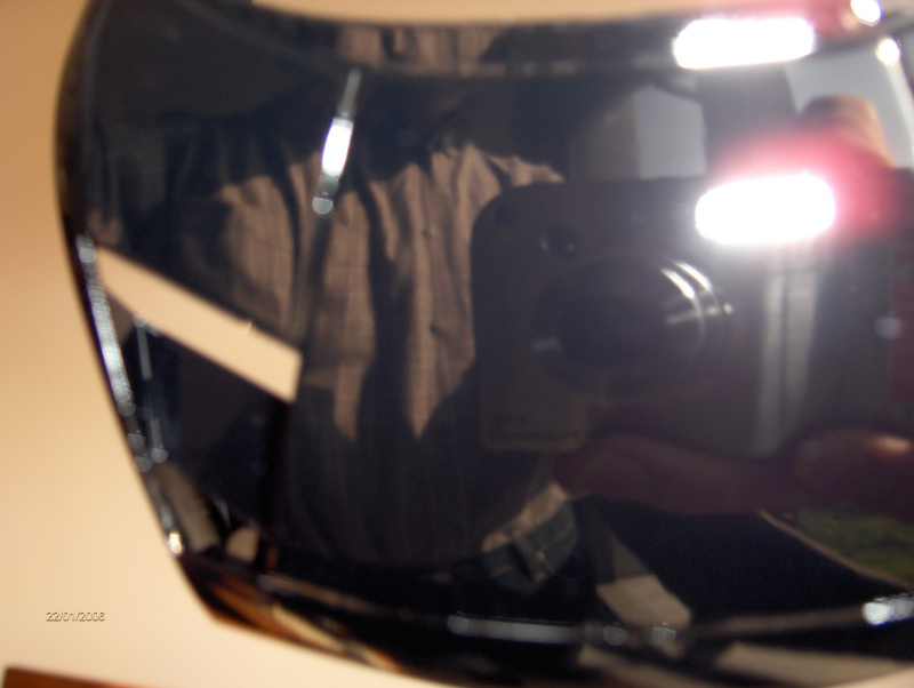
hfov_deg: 47.8
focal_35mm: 39
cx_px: 457
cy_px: 344
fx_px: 1031
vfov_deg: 36.9
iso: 100
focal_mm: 8
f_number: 4.8
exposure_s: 1/60
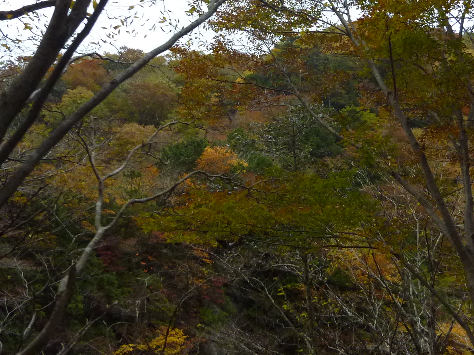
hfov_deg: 43.6
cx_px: 289
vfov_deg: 33.0
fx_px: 589
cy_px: 93
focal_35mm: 43
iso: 250
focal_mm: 4.1
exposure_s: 1/250
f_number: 3.3
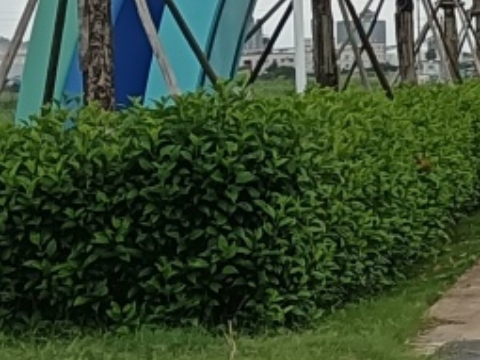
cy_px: -173
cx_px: 736
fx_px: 2523
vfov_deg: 8.0
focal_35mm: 182
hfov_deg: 10.5
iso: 105
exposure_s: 1/1220
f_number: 1.8
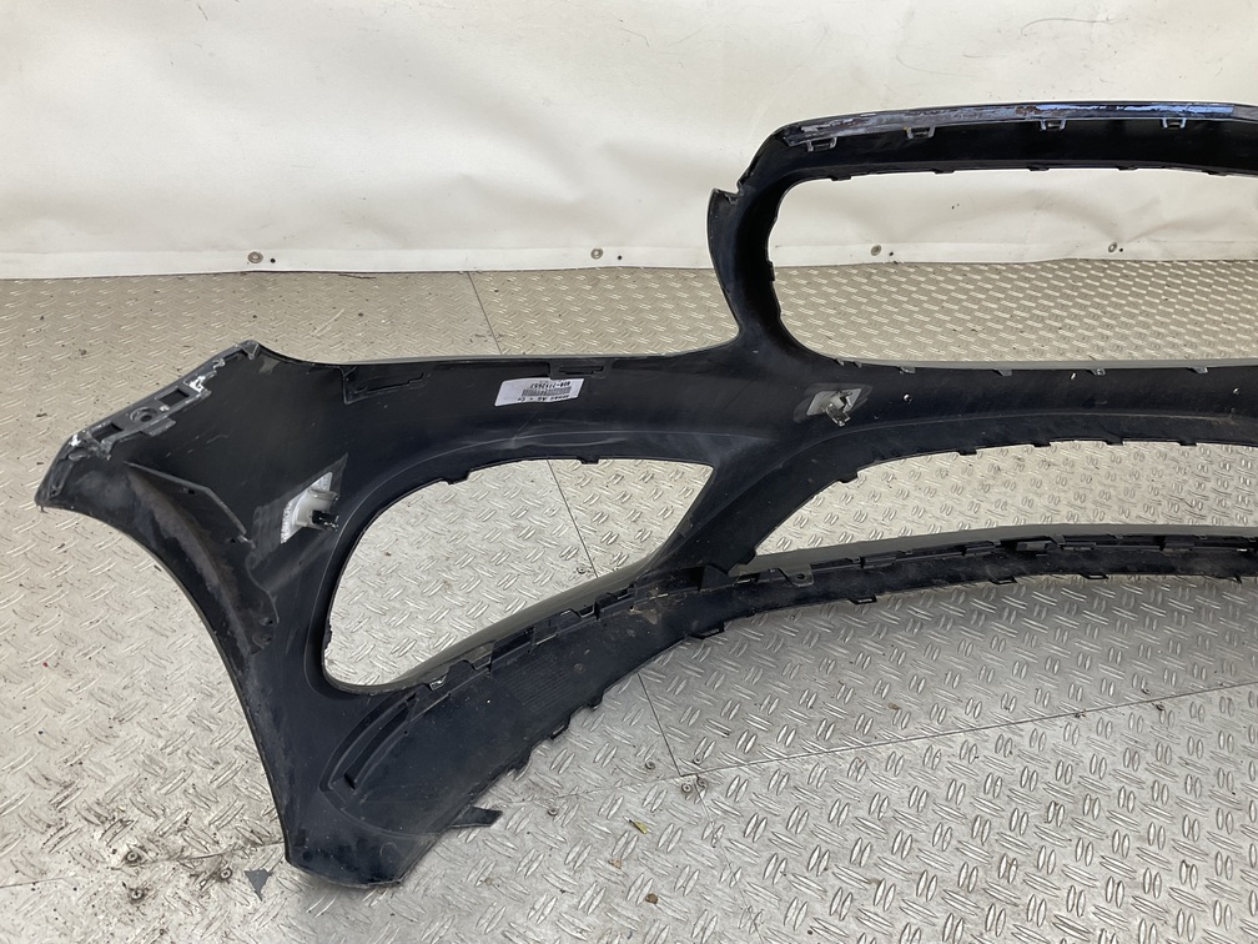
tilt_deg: -32.0
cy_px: 472
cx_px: 629
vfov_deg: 48.2
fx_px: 1054
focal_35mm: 29
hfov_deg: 61.7
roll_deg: -11.3
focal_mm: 3
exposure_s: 1/120
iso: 32
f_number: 1.8
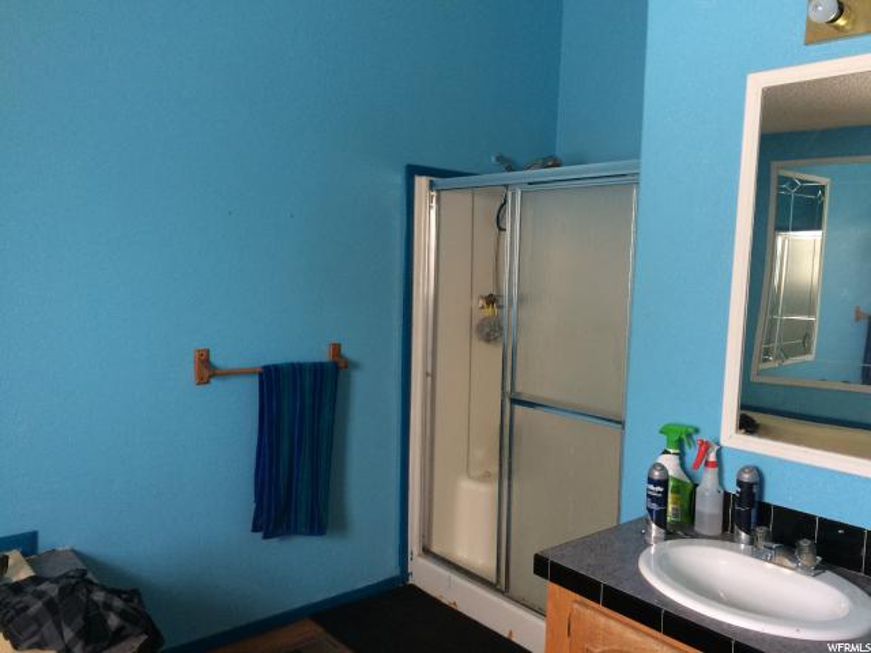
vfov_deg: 48.2
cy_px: 326
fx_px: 730
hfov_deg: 61.7
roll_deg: -1.0
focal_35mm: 29
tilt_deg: -6.3
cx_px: 436
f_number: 2.2
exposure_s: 1/30
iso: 100
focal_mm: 4.15
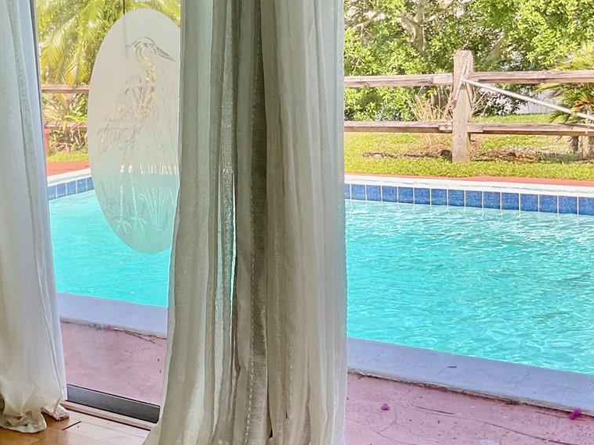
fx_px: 1046
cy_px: 175
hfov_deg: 31.2
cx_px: 151
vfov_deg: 24.0
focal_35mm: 61
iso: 16
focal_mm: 3
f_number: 1.8
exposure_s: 1/260
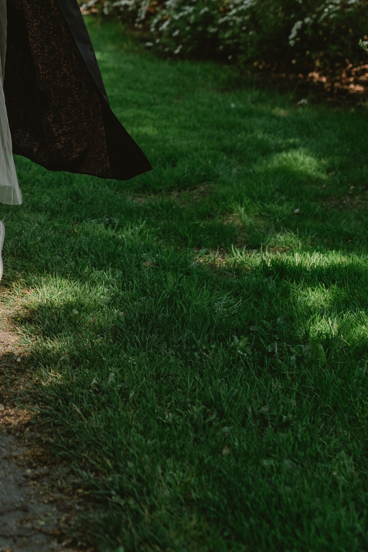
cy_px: -44
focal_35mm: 110
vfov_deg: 18.0
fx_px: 1687
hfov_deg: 12.3
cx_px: -21
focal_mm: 50
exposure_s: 1/1250
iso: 200
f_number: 3.5
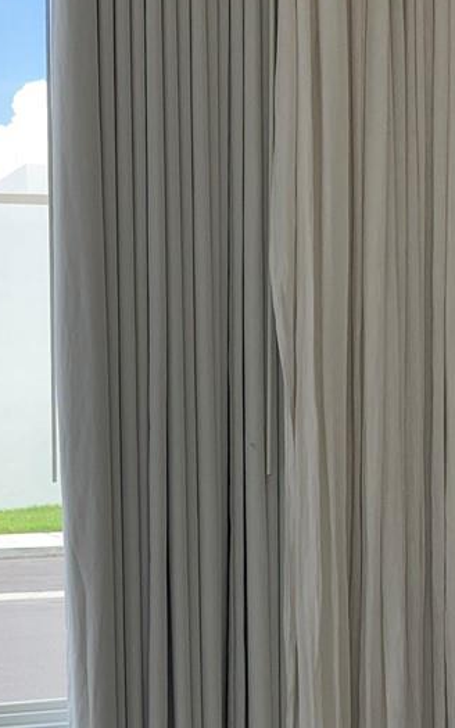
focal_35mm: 84
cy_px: 574
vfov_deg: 24.3
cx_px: 225
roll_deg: +0.7
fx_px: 1667
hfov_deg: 15.5
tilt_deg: -4.3
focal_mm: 4.25
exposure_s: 1/181
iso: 25
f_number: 1.8
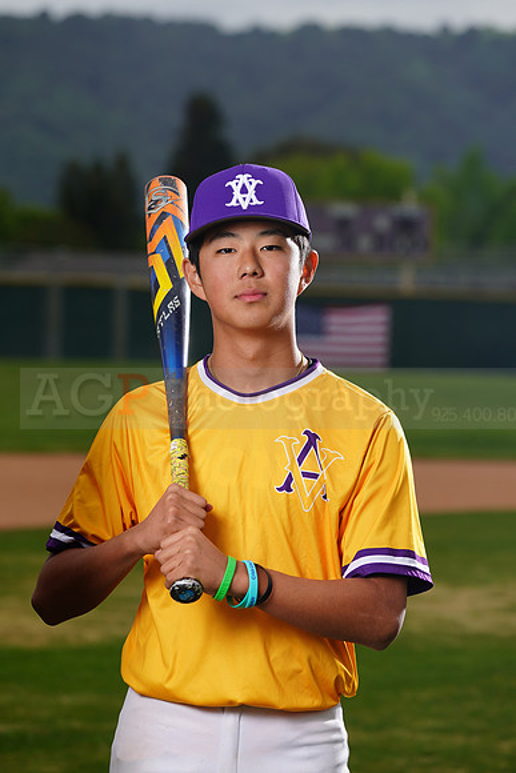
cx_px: 258
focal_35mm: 200
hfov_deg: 6.9
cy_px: 386
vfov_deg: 10.3
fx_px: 4297
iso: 100
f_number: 8
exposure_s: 1/250
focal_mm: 200
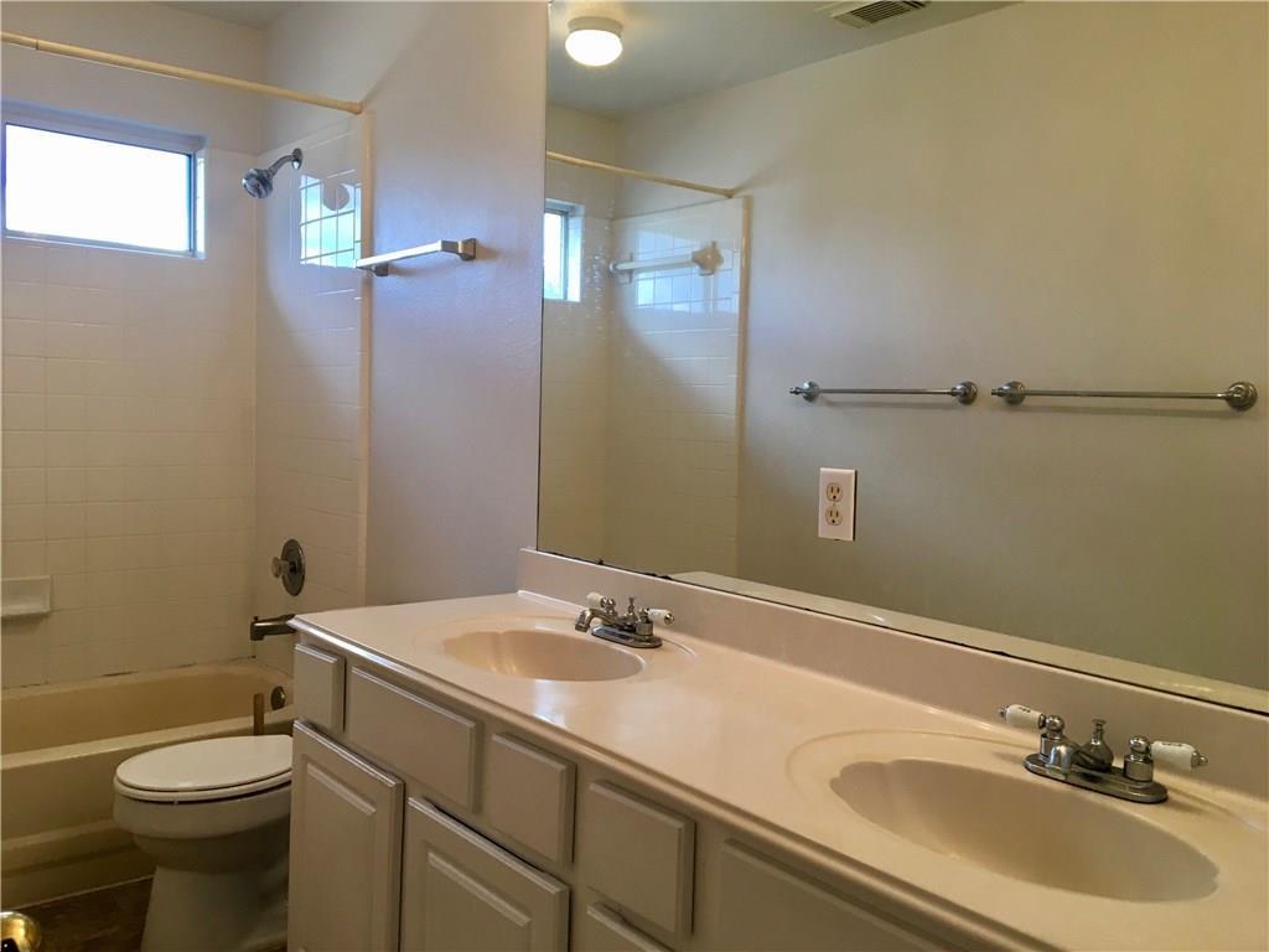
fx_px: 1063
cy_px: 476
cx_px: 634
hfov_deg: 61.7
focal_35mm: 29
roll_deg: -1.1
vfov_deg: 48.2
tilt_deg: -2.7
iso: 32
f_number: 2.2
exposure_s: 1/30
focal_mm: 4.15
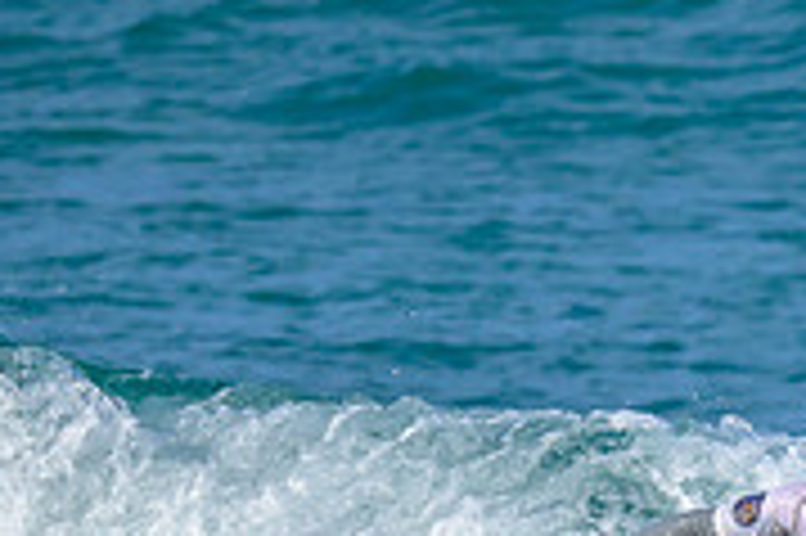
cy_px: 628
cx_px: 1444
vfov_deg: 0.4
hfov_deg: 0.6
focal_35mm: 3565
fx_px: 79742
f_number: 6.3
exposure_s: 1/2000
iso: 400
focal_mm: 800
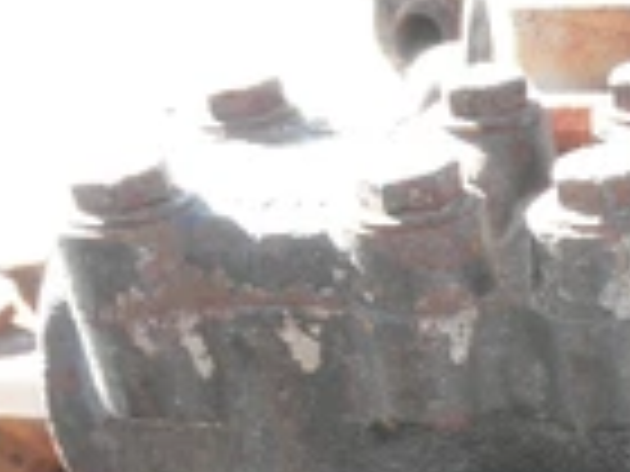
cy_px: 638
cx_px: 806
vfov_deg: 17.2
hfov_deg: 22.1
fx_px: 1456
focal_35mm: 80
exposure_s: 1/60
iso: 64
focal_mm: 5
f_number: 3
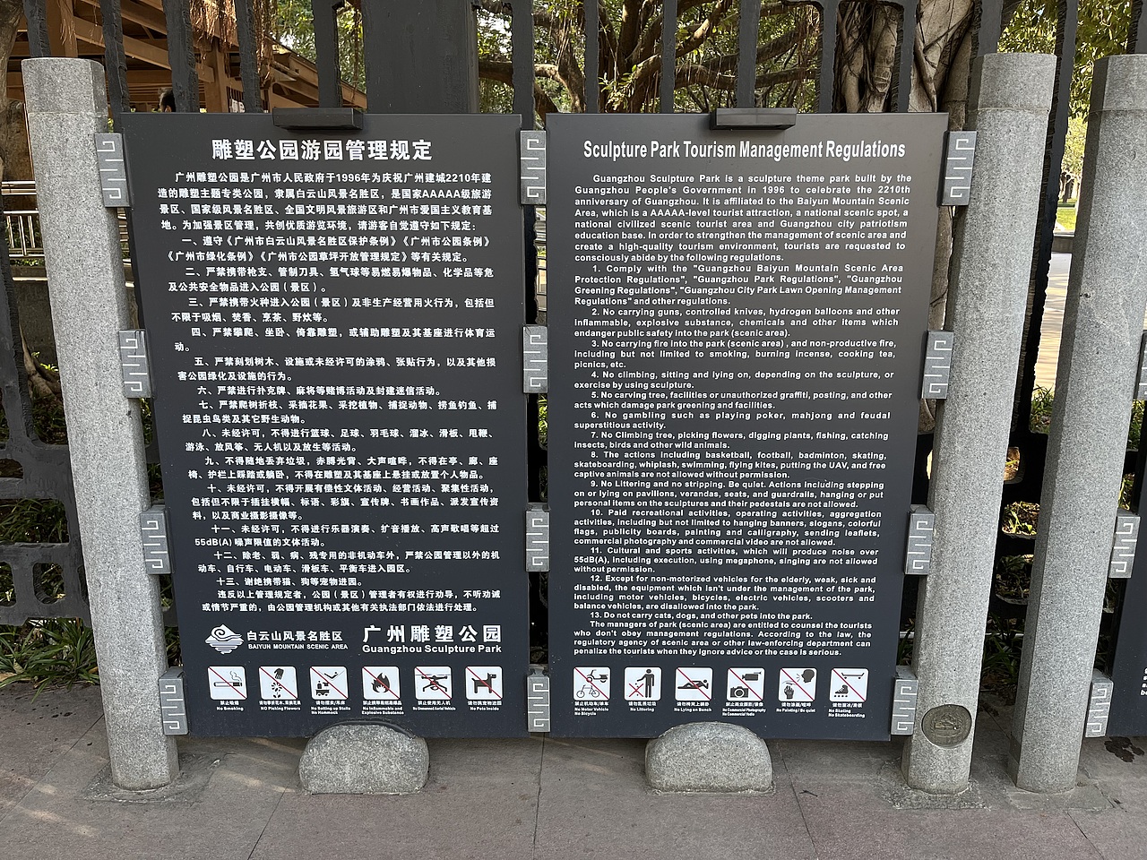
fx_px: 862
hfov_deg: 67.3
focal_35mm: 26
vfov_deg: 53.1
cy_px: 430
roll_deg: +1.4
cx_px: 574
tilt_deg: -13.5
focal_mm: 5.1
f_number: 1.6
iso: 40
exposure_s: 1/120
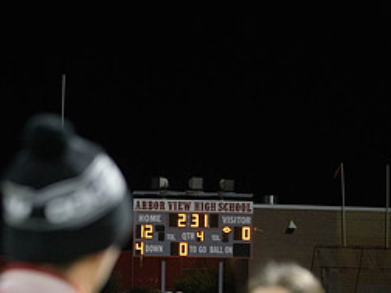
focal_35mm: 120
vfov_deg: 12.1
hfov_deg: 16.4
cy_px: 329
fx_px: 1355
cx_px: 178
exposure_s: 1/640
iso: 9000
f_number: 2.8
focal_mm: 70
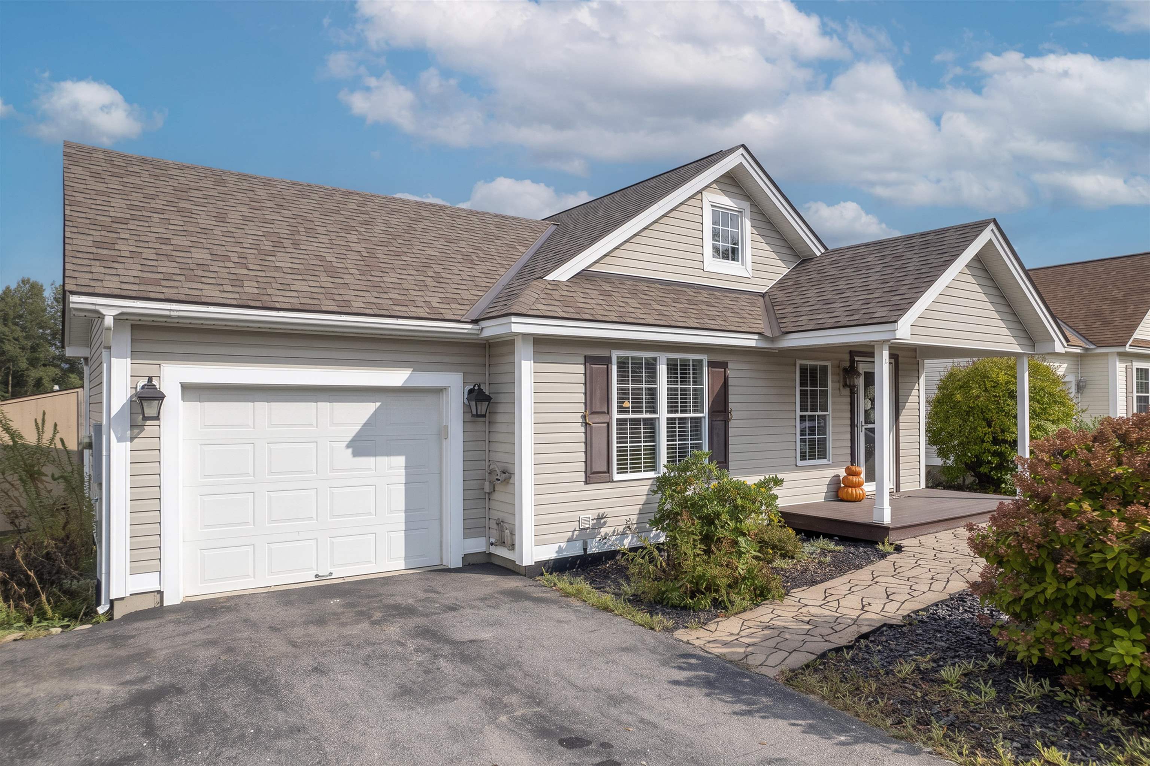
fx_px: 703
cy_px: 383
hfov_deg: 78.6
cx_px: 575
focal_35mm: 22
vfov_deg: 57.2
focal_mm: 8.38
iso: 120
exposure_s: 1/80
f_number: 2.8
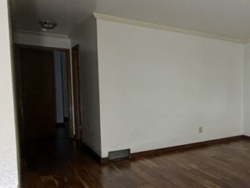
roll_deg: -0.8
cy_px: 103
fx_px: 253
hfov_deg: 40.0
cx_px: 290
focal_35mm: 35
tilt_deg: -4.4
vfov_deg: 40.7
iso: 250
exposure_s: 1/60
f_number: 2.2
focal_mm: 2.22
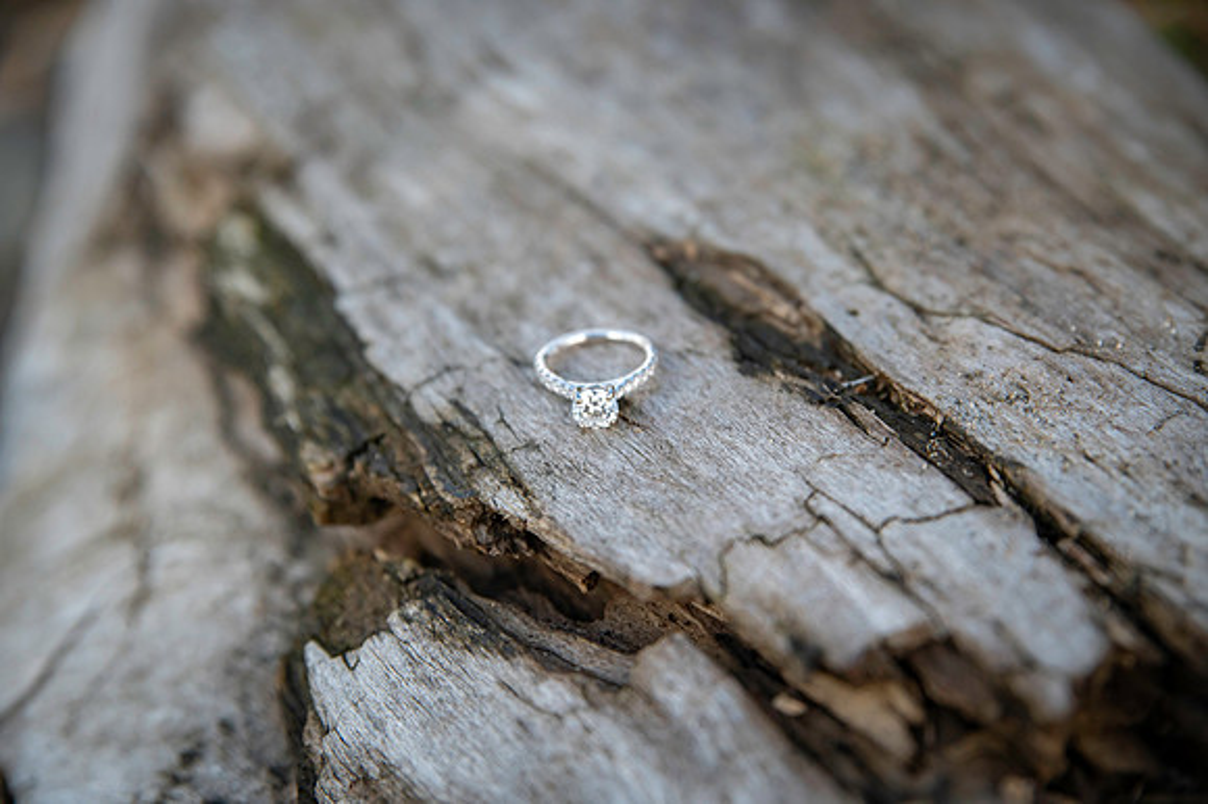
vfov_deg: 19.4
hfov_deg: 28.9
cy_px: 402
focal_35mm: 70
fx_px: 2348
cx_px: 604
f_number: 3.2
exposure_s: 1/5000
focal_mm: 70
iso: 1250
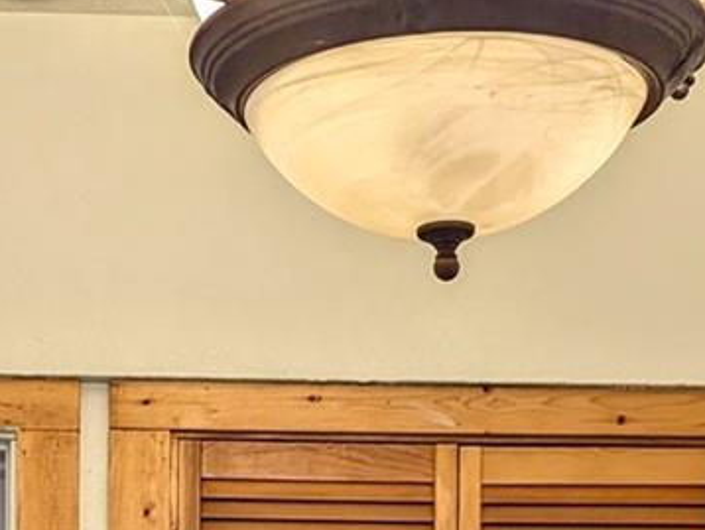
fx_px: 2181
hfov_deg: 18.3
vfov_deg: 12.8
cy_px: 883
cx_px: 211
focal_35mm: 107
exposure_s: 1/120
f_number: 1.68
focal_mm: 6.9
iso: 78
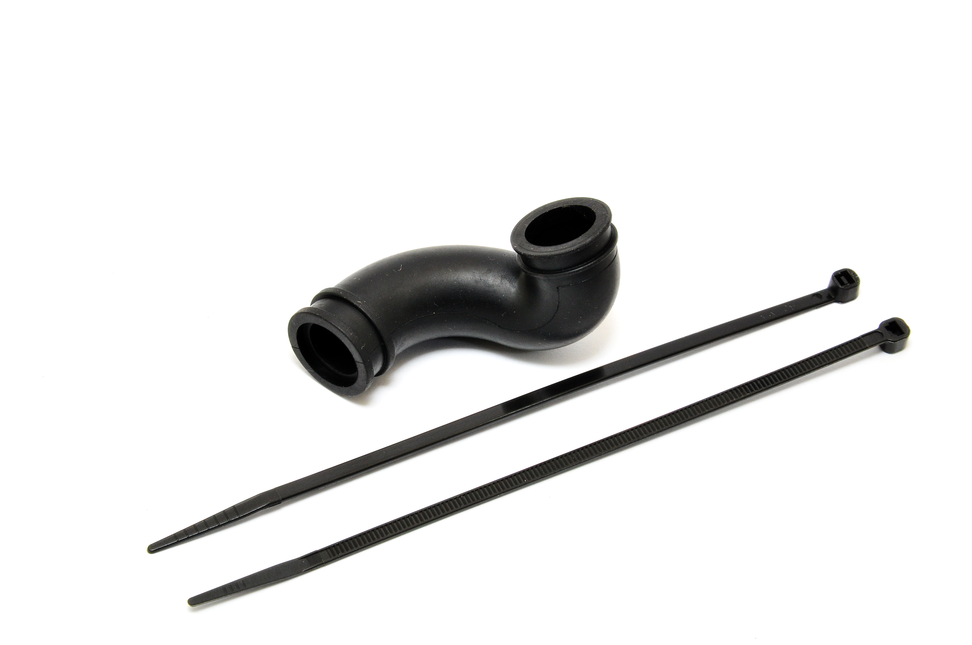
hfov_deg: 17.1
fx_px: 3236
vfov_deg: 11.4
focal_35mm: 120
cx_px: 486
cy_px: 322
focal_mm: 80
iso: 400
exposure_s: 1/60
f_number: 22
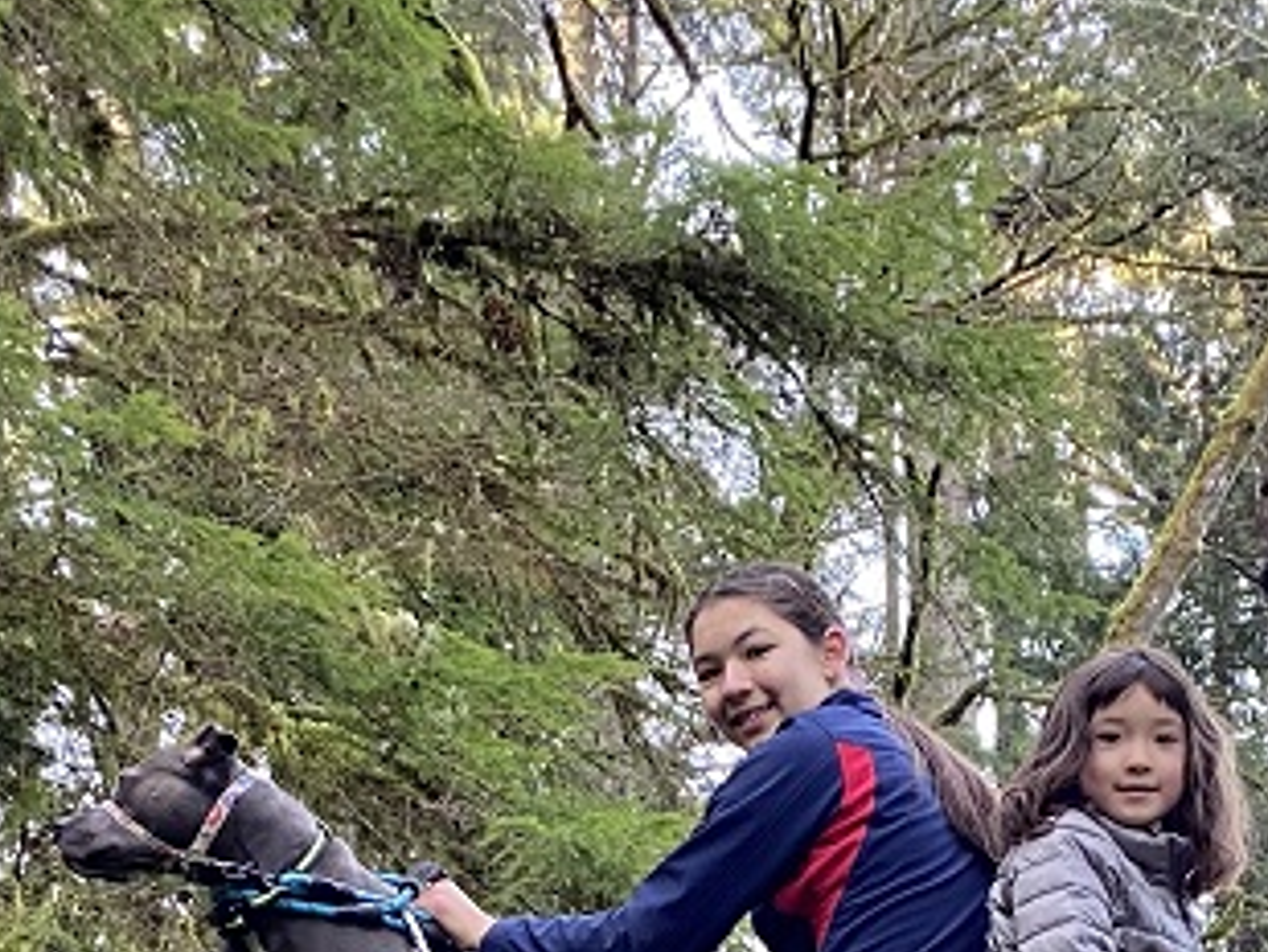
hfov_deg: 19.4
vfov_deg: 14.2
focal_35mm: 101
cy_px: 1124
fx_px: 3701
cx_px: 849
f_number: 1.8
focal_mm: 4.25
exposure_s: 1/67
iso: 125
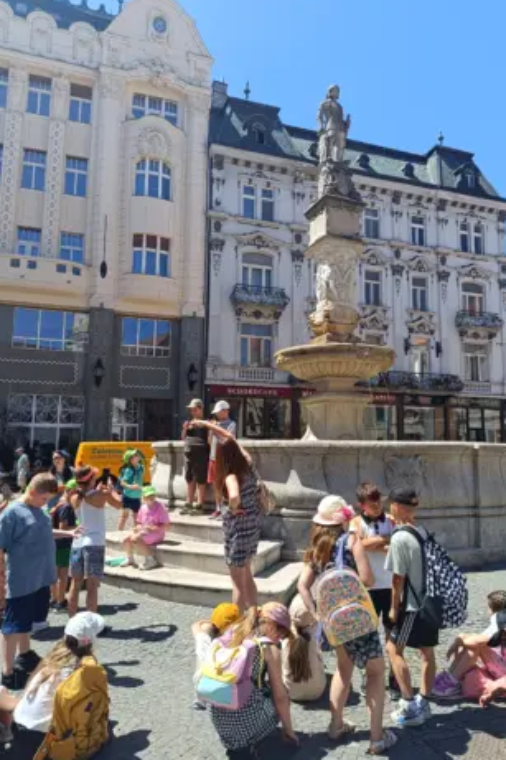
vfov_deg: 69.4
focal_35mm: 26
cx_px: 283
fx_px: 549
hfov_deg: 49.4
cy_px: 384
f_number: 1.88
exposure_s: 1/833
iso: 54
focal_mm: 5.59
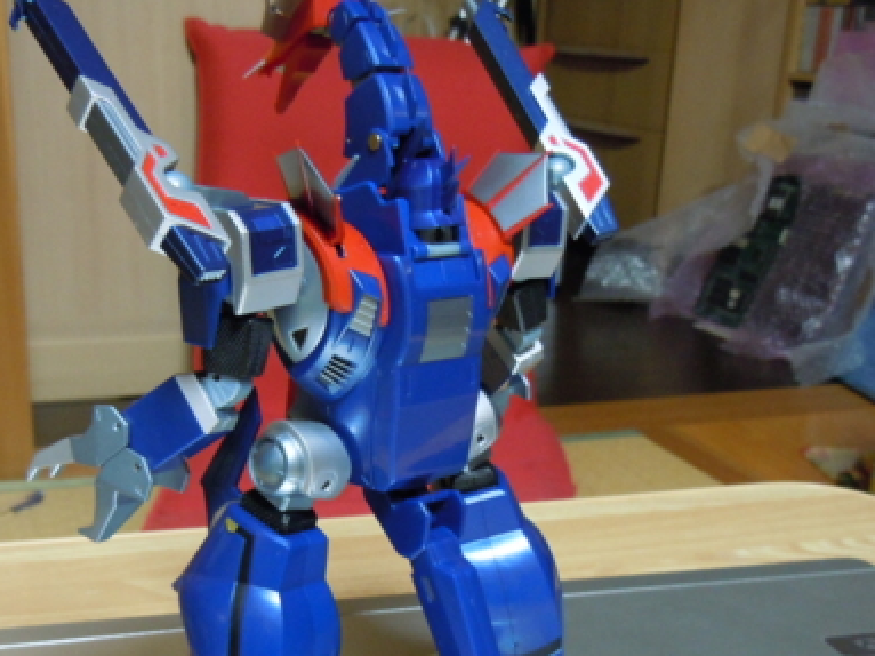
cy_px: 450
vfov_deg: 30.6
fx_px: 1188
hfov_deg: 40.2
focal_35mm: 47
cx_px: 345
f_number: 3.5
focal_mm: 5.4
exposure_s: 1/8
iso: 400
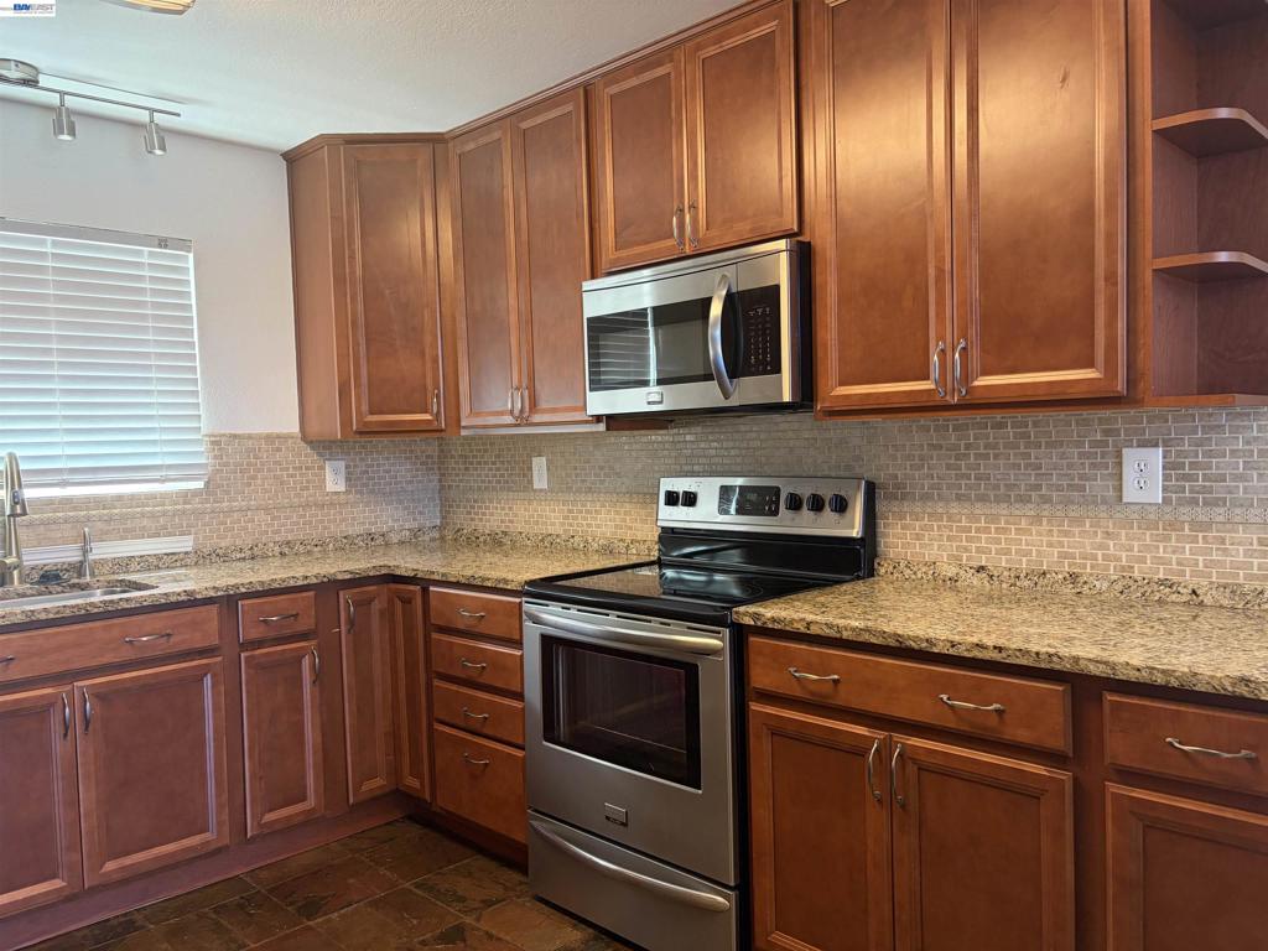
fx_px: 952
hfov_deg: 67.3
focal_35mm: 26
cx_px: 634
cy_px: 476
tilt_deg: -1.7
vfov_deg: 53.1
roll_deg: +2.1
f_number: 1.6
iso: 160
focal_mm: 5.96
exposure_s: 1/60
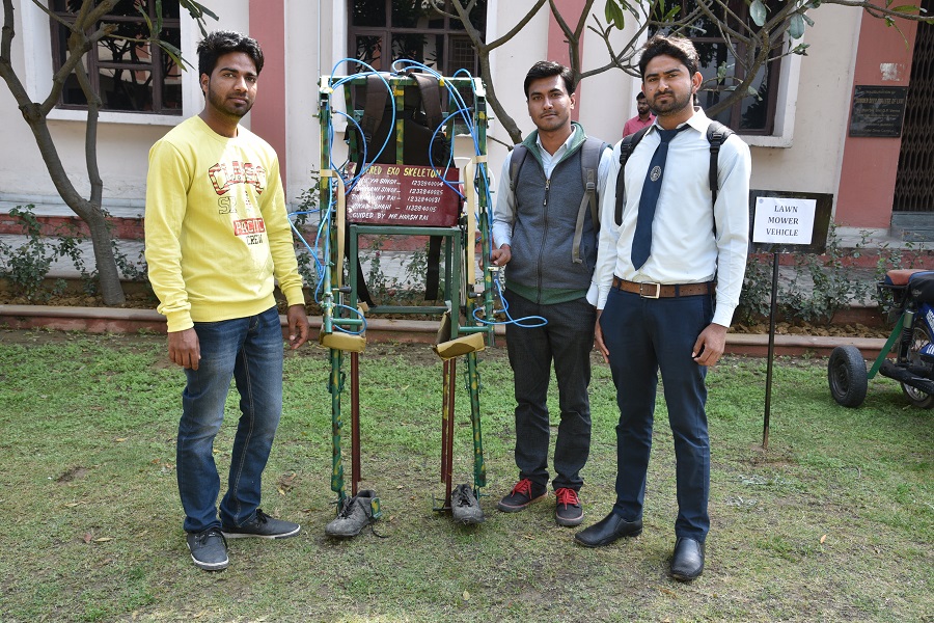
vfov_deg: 37.9
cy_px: 312
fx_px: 908
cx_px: 467
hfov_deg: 54.4
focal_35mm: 35
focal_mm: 35
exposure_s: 1/200
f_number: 8
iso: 500
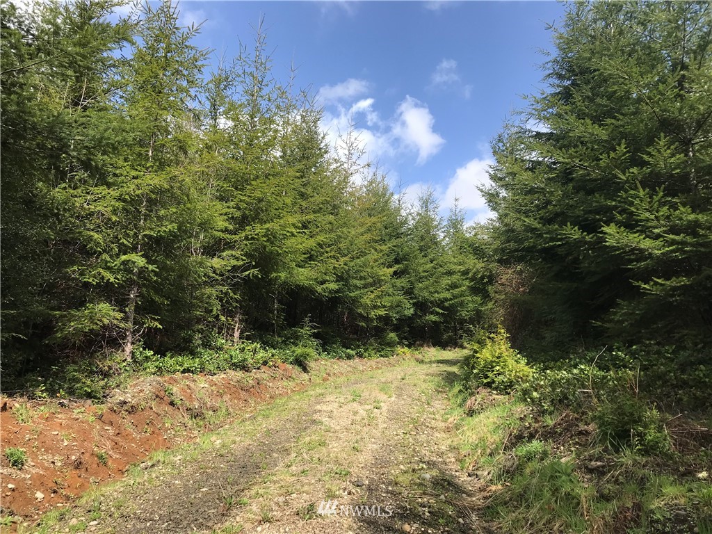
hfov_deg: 63.4
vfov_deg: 49.7
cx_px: 356
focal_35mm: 28
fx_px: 576
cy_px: 267
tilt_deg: +13.9
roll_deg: -1.9
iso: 20
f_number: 1.8
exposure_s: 1/1473
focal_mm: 3.99
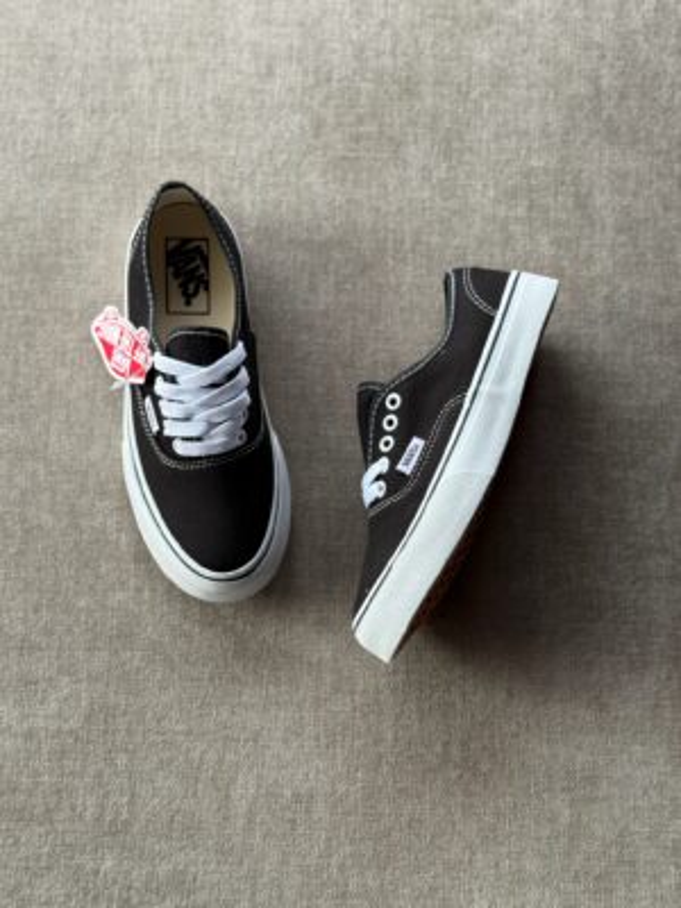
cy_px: 454
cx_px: 340
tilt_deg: -76.7
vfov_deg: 39.7
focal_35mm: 48
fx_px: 1259
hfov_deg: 30.3
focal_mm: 6.76
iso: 64
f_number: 1.78
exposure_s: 1/327
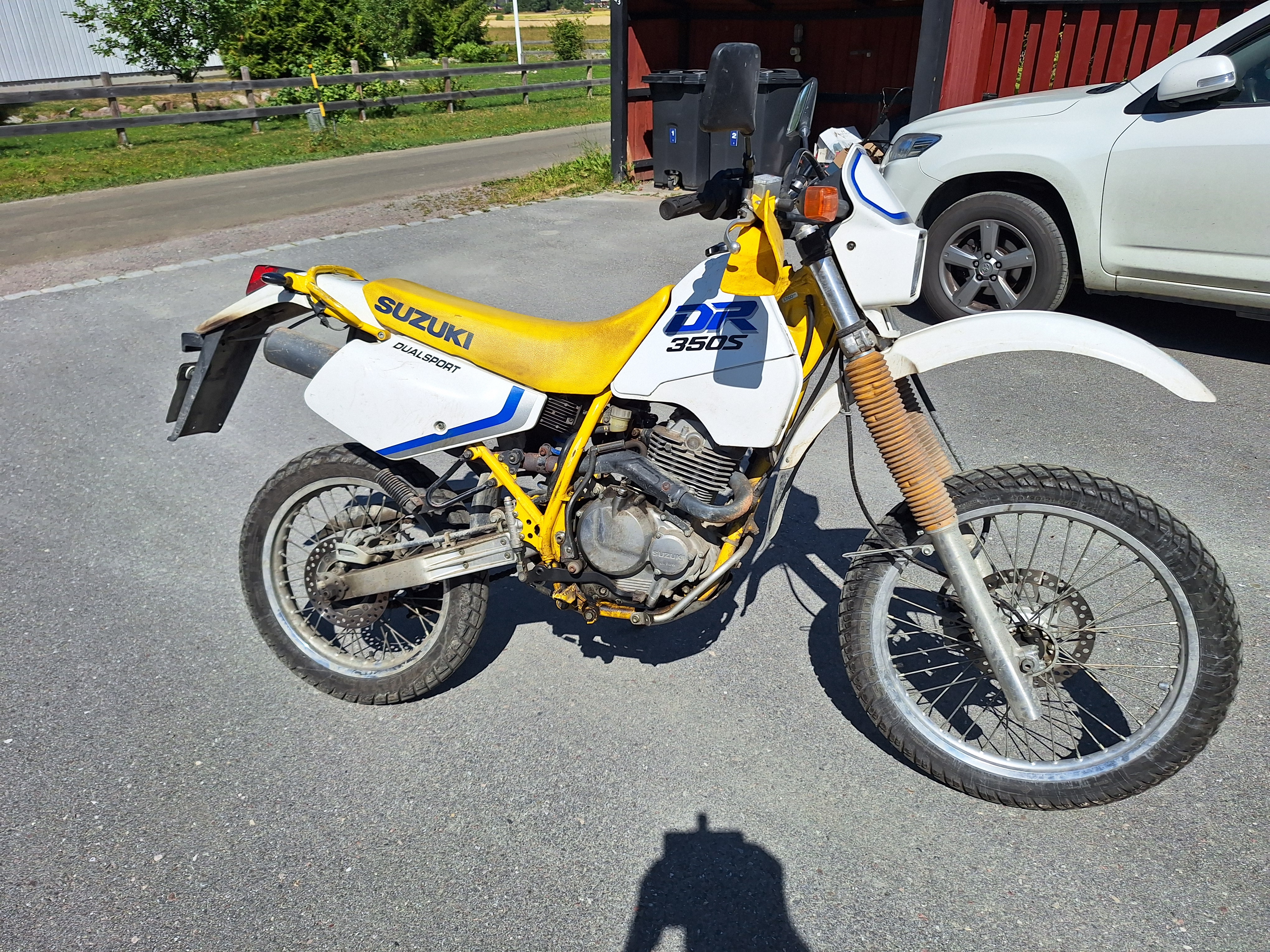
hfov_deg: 73.9
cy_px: 476
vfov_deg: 58.9
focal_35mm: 23
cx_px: 635
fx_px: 844
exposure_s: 1/6250
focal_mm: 5.54
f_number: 1.8
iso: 40
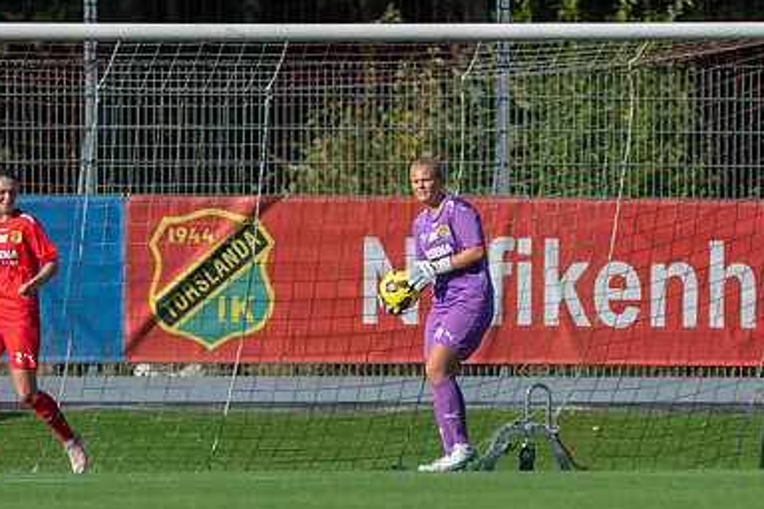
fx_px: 20457
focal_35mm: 964
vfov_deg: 1.4
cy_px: 301
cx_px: 485
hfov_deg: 2.1
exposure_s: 1/2000
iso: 125
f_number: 3.2
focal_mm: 300
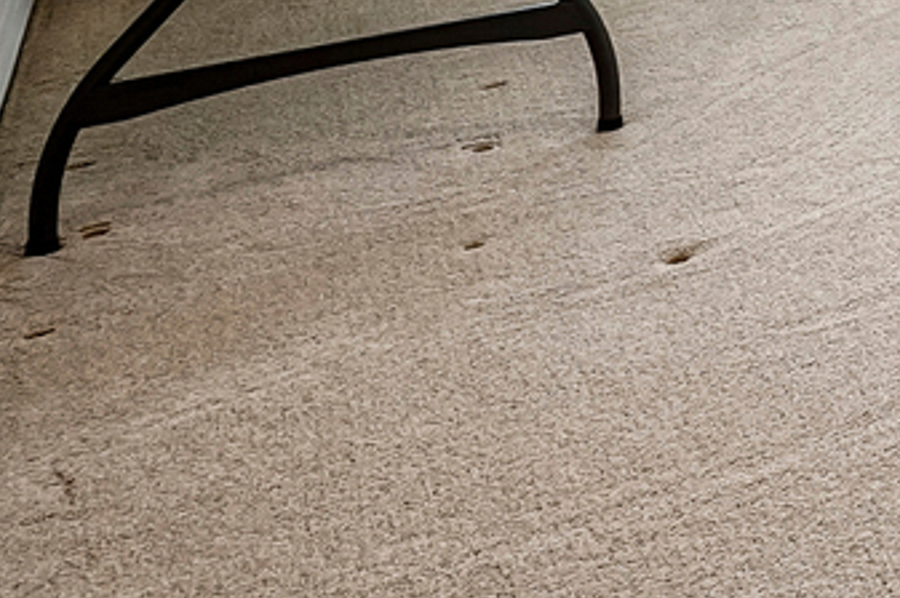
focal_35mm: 77
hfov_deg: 15.8
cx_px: 2067
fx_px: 1923
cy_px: -675
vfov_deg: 14.2
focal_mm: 16
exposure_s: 1/30
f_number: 8
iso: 400
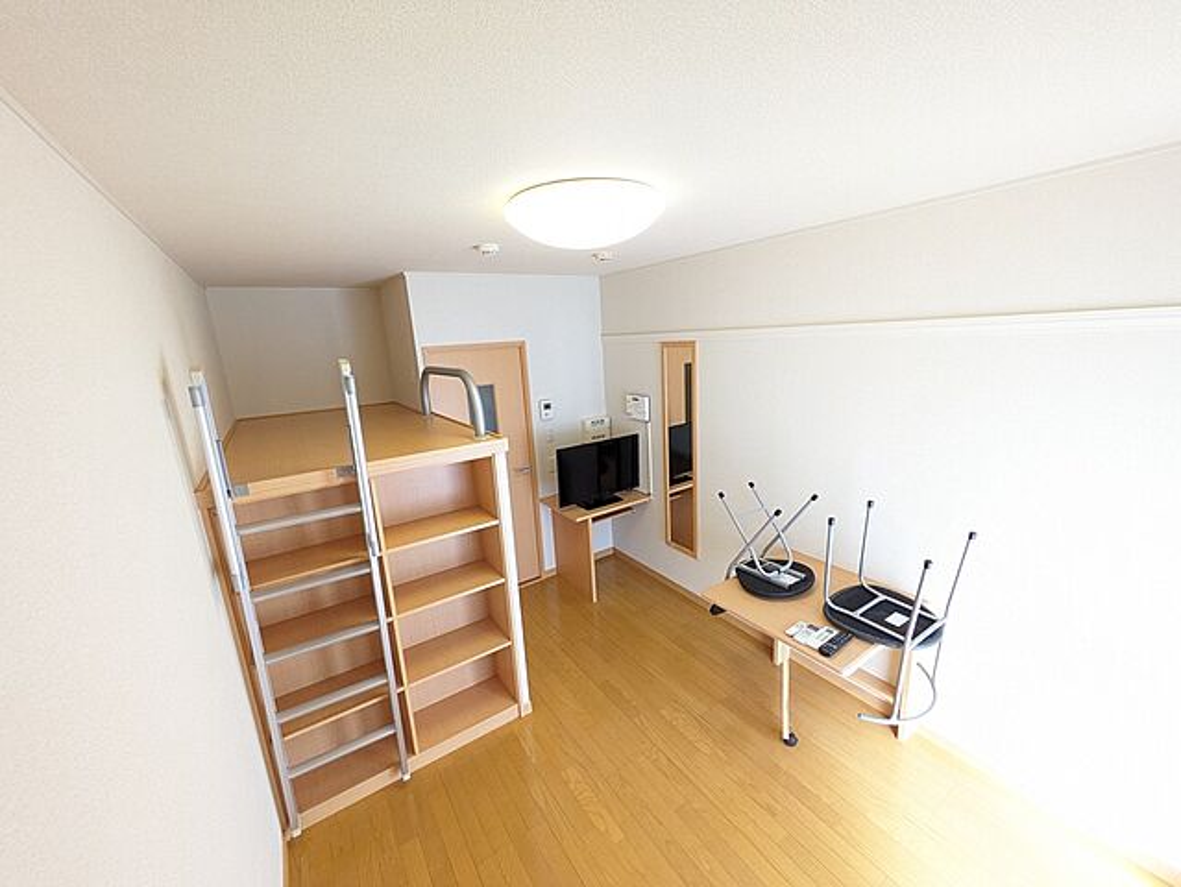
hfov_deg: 102.0
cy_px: 444
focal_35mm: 14
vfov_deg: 85.7
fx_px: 478
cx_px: 590
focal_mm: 1.83
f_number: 2.2
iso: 298
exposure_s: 1/120
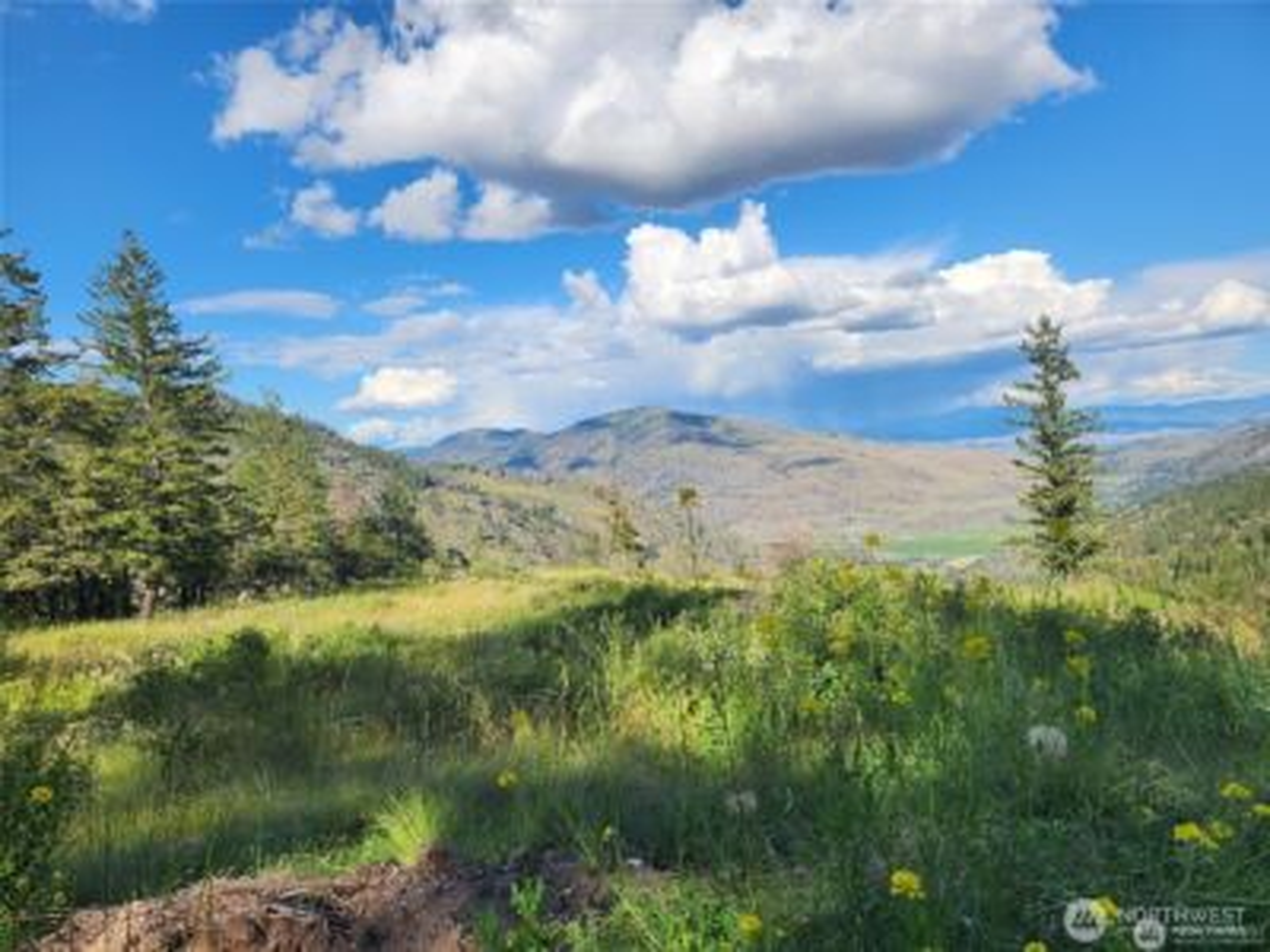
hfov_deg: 73.9
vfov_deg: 58.9
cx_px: 635
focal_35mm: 23
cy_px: 476
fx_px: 844
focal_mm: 5.4
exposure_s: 1/2296
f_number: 1.8
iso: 20
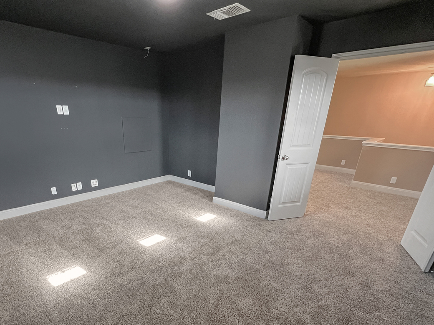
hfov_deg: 87.2
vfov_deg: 69.3
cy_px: 220
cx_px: 187
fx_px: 226
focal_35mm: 18
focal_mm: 1.57
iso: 320
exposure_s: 1/60
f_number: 1.8
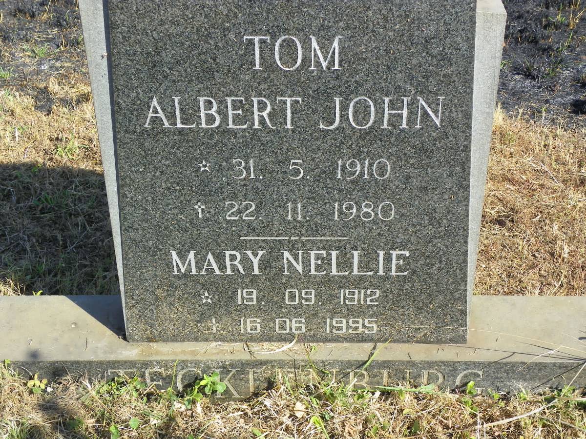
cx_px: 293
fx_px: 982
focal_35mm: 58
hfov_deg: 33.2
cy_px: 220
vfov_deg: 25.2
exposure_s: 1/200
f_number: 4.5
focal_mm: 10.3
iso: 64
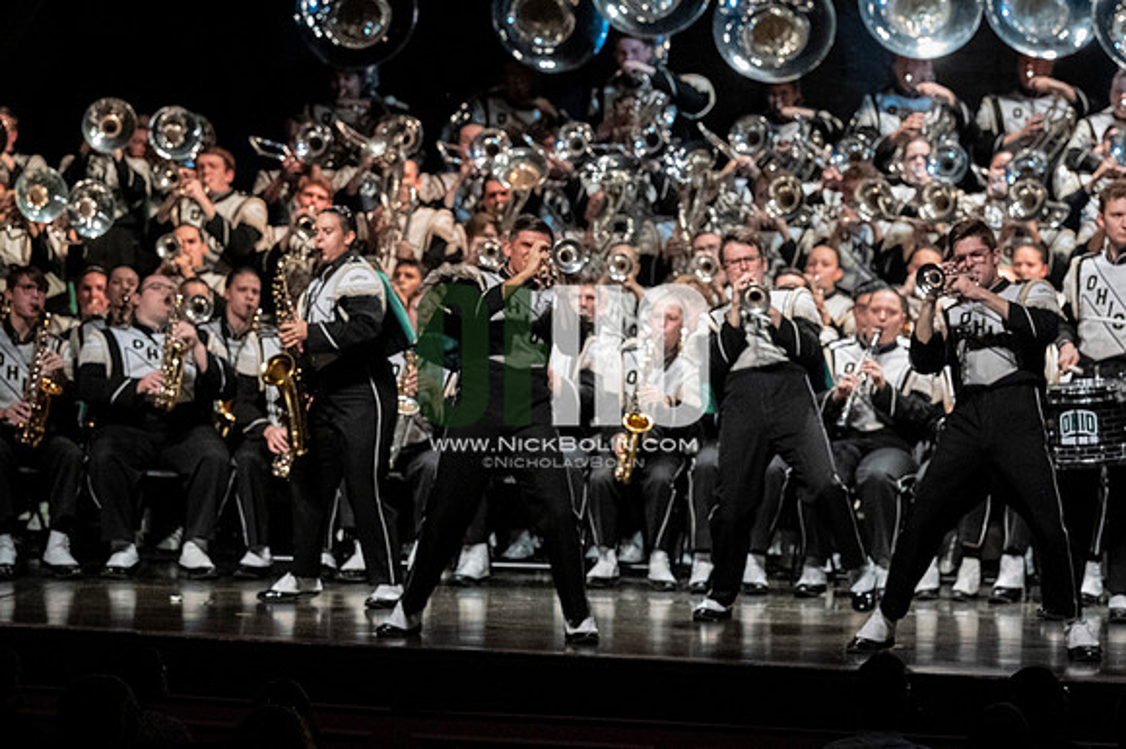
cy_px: 374
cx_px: 563
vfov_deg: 6.5
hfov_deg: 9.8
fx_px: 6564
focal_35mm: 210
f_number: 4
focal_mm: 140
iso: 4000
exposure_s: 1/500
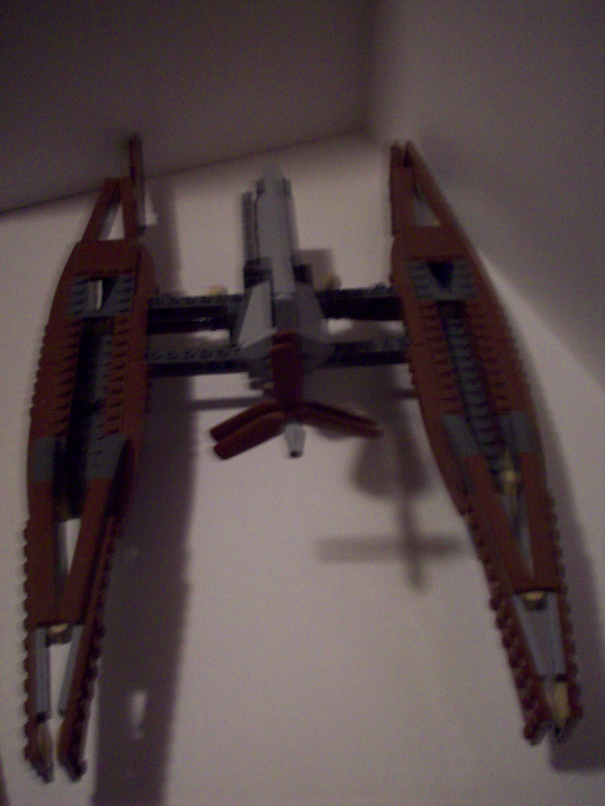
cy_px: 403
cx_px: 302
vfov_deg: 50.1
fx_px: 862
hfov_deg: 38.7
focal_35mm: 37
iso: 200
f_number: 2.8
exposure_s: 1/8
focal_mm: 6.2
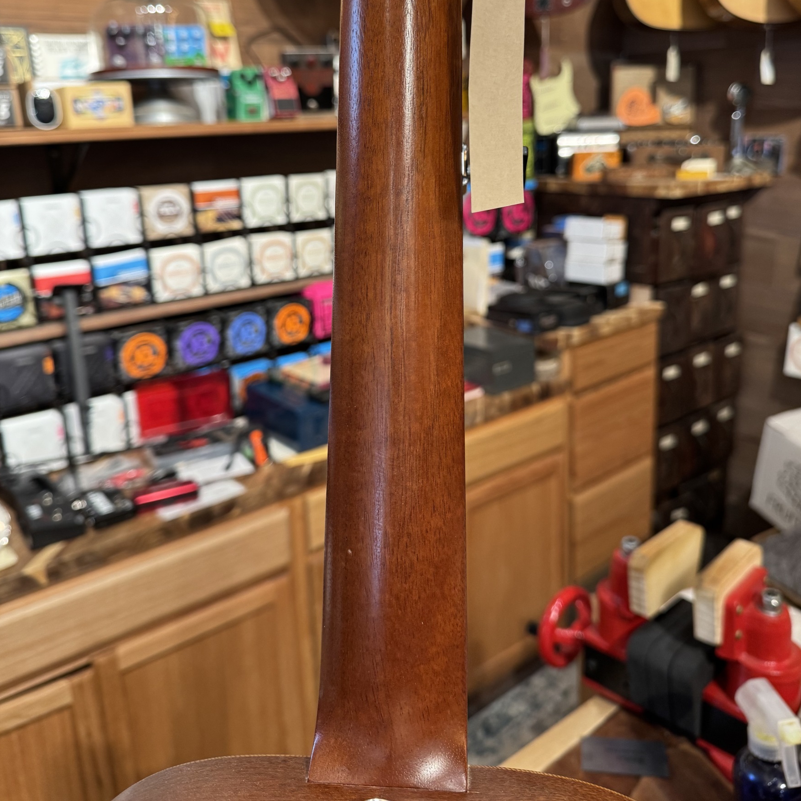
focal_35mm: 29
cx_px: 407
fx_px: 759
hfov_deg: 55.6
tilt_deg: -12.7
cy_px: 305
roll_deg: +2.5
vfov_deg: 55.0
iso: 250
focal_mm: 6.76
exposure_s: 1/60
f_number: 1.78
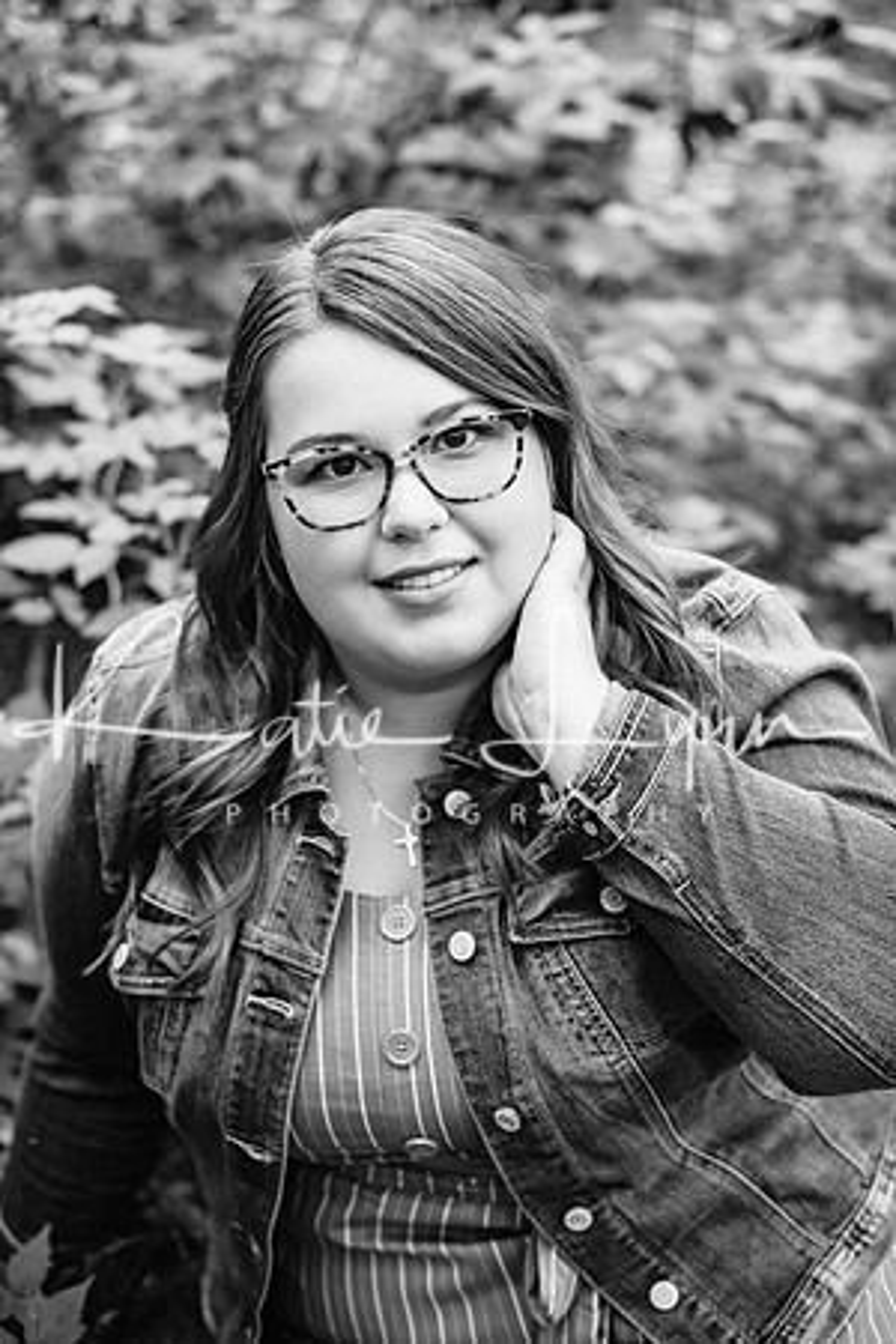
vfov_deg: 39.6
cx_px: 448
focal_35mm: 50
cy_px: 672
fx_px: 1867
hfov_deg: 27.0
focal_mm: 50
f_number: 2.8
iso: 640
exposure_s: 1/250
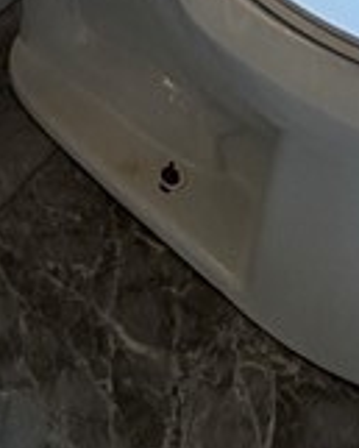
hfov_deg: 17.1
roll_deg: -2.8
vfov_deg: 13.3
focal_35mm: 87
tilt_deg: -7.7
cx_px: -28
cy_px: -732
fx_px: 1154
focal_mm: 2.22
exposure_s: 1/120
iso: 100
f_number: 2.2
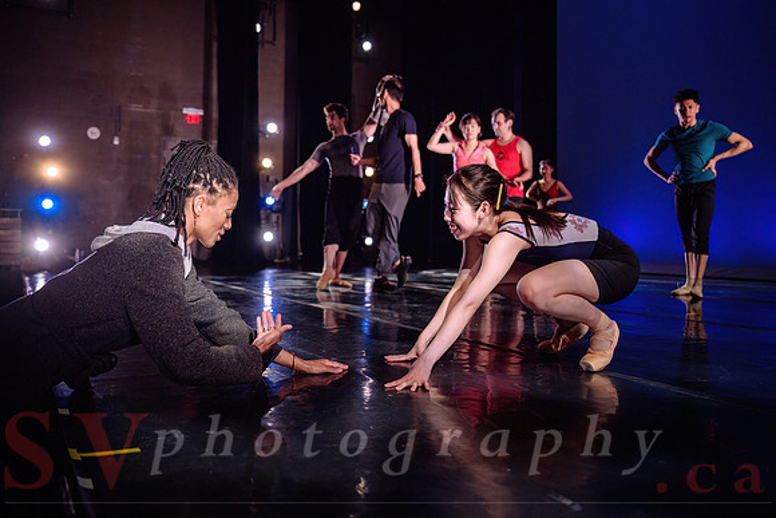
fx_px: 670
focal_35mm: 31
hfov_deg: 60.1
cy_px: 241
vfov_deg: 42.2
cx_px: 360
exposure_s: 1/250
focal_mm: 29
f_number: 2.8
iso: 1600
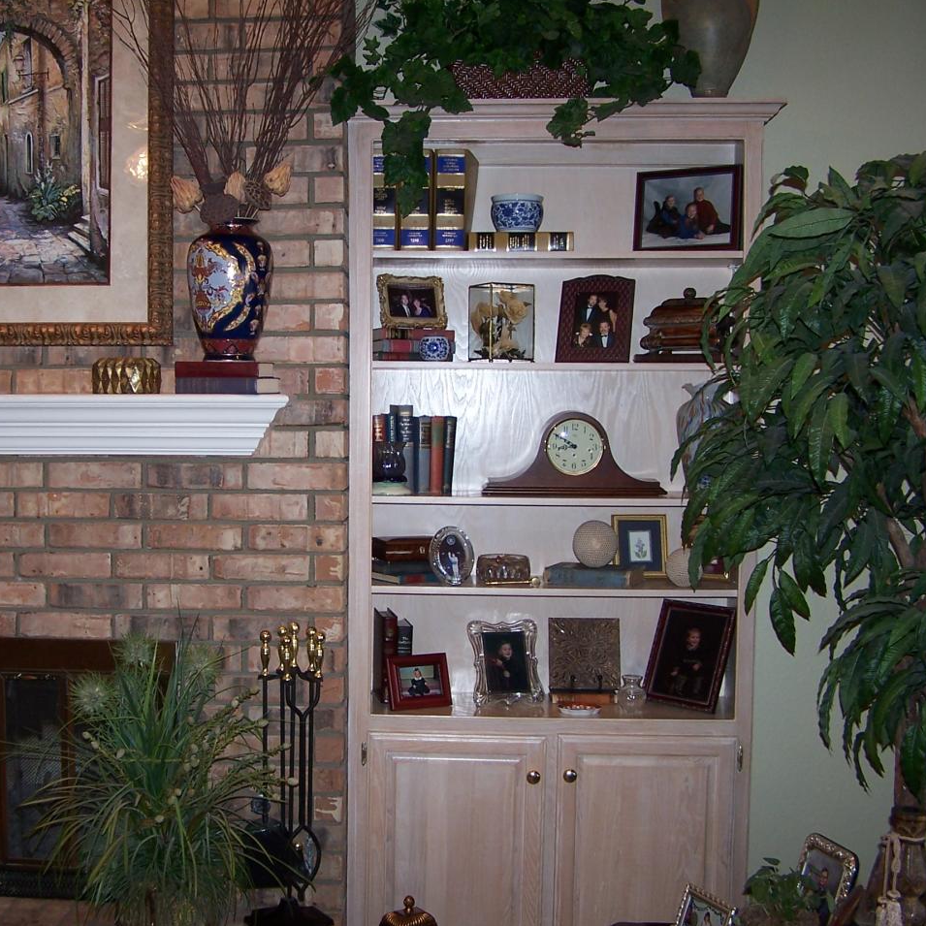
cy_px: 463
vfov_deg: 37.6
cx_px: 347
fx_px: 1362
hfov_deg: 37.3
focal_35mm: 45
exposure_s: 1/45
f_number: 2.8
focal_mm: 6.3
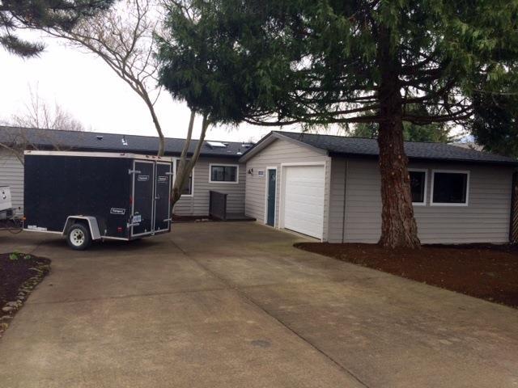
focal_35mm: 29
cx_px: 259
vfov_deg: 48.2
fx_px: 434
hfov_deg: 61.7
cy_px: 194
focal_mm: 4.15
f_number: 2.2
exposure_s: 1/354
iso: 32
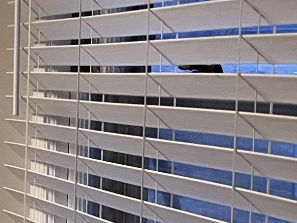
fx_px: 1158
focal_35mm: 135
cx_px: -466
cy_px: 178
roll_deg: +1.2
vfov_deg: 10.9
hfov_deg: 11.5
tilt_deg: -4.5
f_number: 1.5
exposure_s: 1/60
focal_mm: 5.7
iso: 125
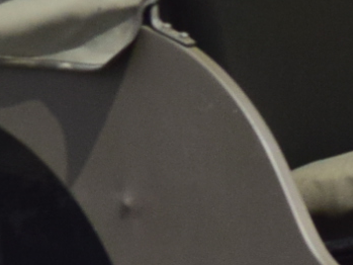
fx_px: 14628
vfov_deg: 1.0
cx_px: 988
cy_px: 95
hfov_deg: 1.4
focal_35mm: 1434
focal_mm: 116
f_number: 8
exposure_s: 1/1250
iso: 400
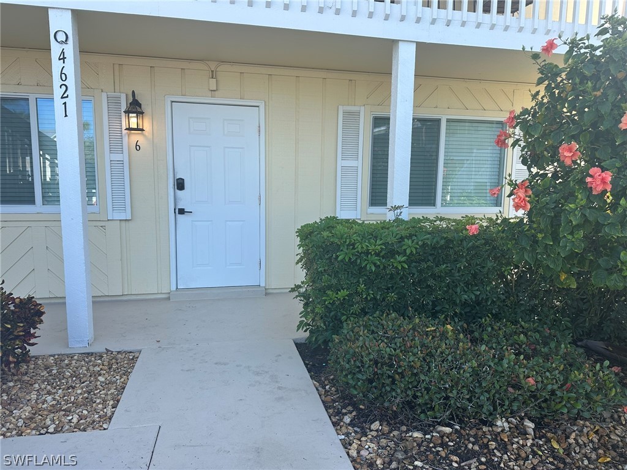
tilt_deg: -6.7
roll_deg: -0.7
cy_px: 235
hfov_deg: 71.6
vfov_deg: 56.8
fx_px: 435
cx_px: 314
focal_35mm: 24
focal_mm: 6.86
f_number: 1.78
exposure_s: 1/903
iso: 80
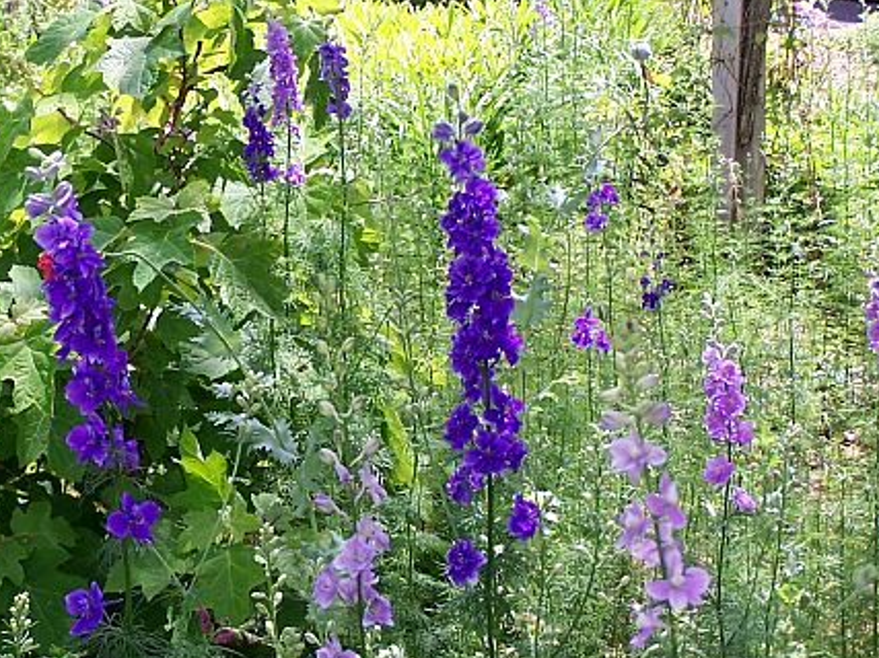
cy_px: 398
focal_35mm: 123
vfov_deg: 12.0
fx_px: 3122
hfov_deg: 16.0
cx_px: 231
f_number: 3.2
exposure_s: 1/250
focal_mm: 12.4
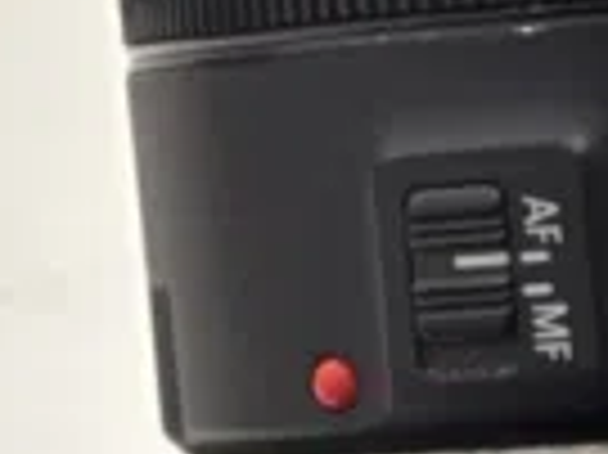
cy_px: 710
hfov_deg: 7.7
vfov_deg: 5.9
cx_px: 1184
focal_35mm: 247
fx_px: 4334
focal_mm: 5.96
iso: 200
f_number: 1.6
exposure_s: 1/33
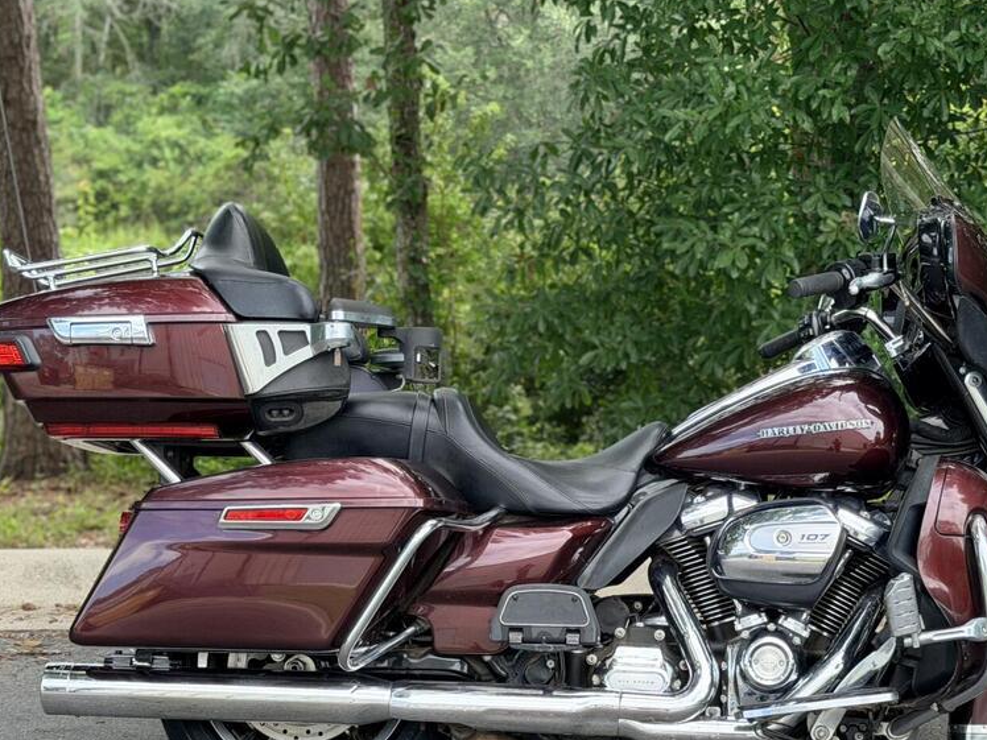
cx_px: 635
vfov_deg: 19.0
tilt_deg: -11.1
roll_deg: -2.0
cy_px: 557
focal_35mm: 77
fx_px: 2195
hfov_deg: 25.2
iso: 100
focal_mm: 6.76
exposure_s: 1/527
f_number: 1.78
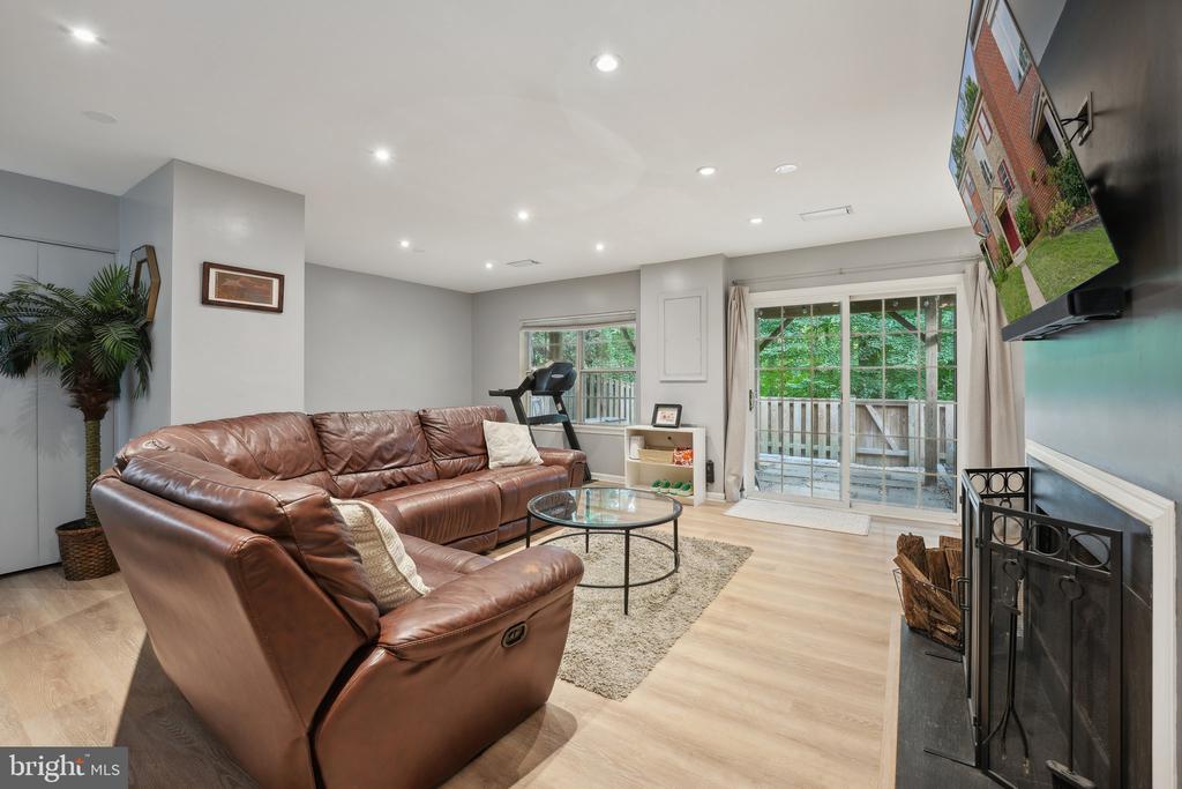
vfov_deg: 81.2
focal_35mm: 14
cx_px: 591
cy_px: 394
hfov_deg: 104.2
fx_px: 460
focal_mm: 14
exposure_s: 1/2
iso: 160
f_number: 7.1
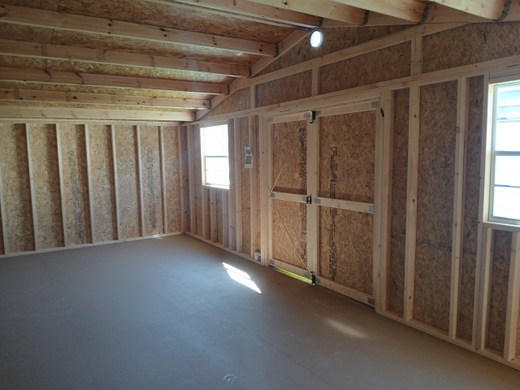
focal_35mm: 26
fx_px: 391
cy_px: 195
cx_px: 260
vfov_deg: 53.1
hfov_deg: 67.3
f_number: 1.8
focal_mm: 3.98
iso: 160
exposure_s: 1/60
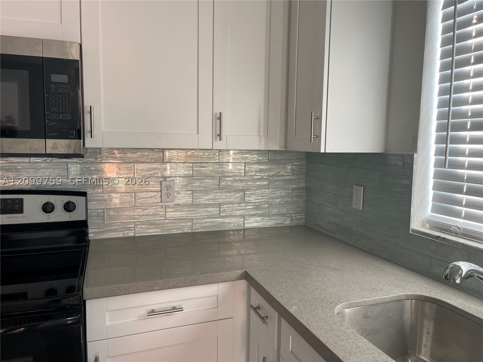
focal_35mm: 26
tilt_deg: -6.0
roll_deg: -0.6
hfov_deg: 67.3
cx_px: 242
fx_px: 363
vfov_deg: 53.1
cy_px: 181
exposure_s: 1/121
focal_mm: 5.1
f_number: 1.6
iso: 100
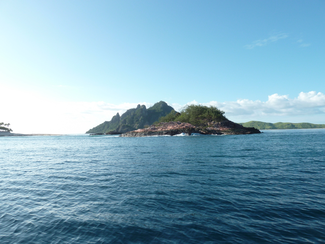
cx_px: 162
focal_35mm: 25
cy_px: 122
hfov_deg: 69.4
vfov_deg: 54.9
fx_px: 235
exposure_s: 1/400
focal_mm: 4.1
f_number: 4
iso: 80
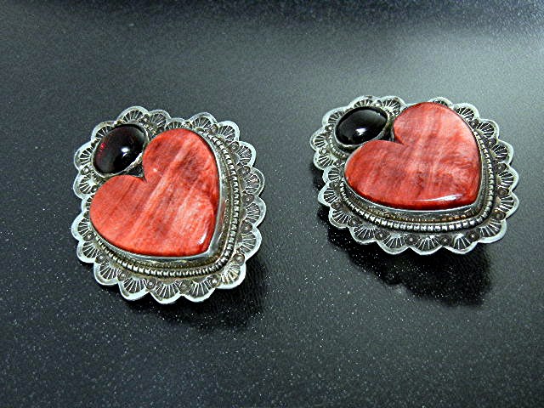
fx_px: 707
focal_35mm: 45
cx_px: 272
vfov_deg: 32.2
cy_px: 204
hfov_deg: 42.1
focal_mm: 8.1
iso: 800
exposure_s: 1/30
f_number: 7.6
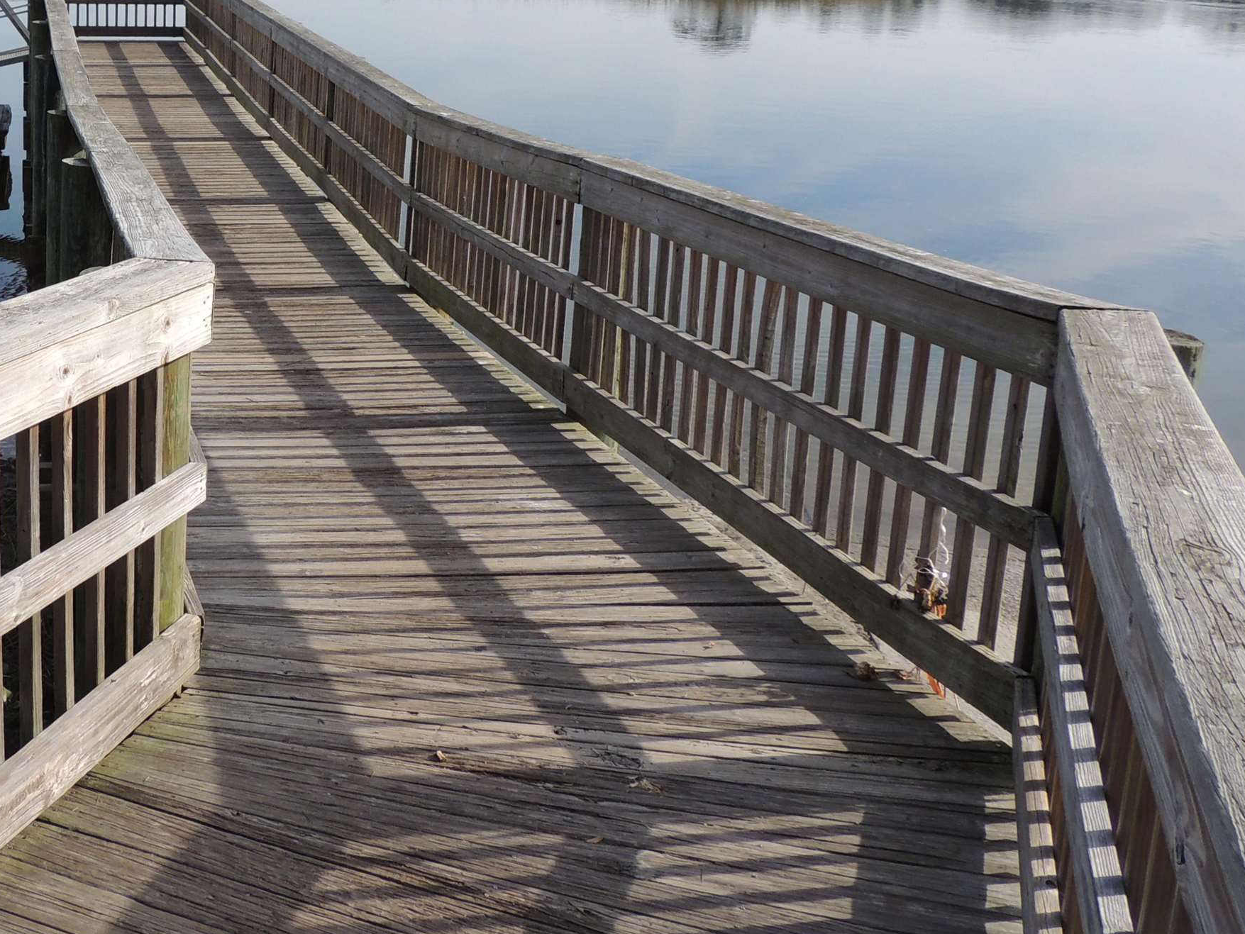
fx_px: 1511
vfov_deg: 33.6
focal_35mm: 42
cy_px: 214
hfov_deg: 42.6
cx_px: 234
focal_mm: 4.3
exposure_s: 1/1000
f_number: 3
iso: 100
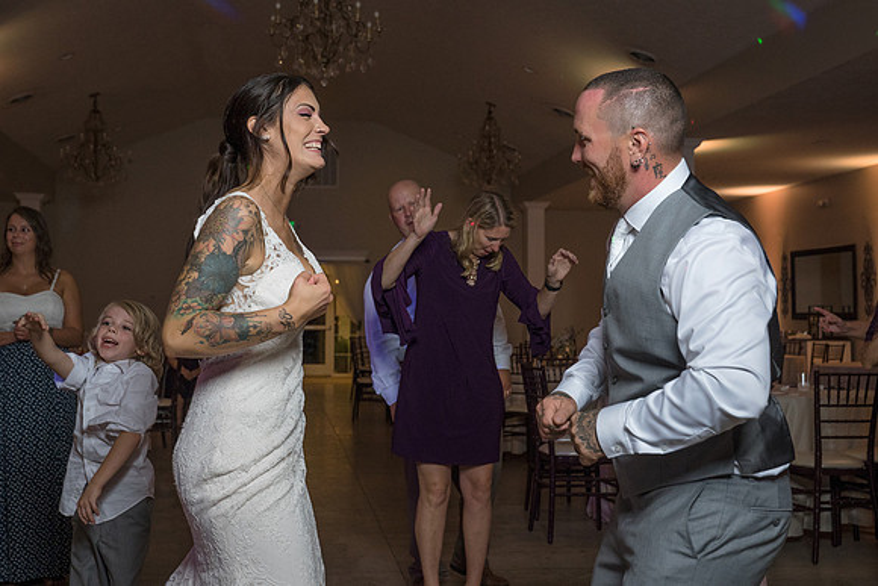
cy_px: 276
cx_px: 402
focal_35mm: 48
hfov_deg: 41.3
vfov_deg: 28.3
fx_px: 1164
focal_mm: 44
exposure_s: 1/200
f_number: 5.6
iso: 2000
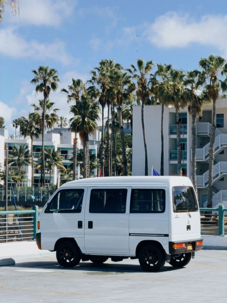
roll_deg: -0.1
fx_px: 874
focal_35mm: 100
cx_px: 114
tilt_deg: +3.0
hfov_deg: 14.8
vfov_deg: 19.6
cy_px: 152
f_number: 2.8
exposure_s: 1/638
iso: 25
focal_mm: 16.89
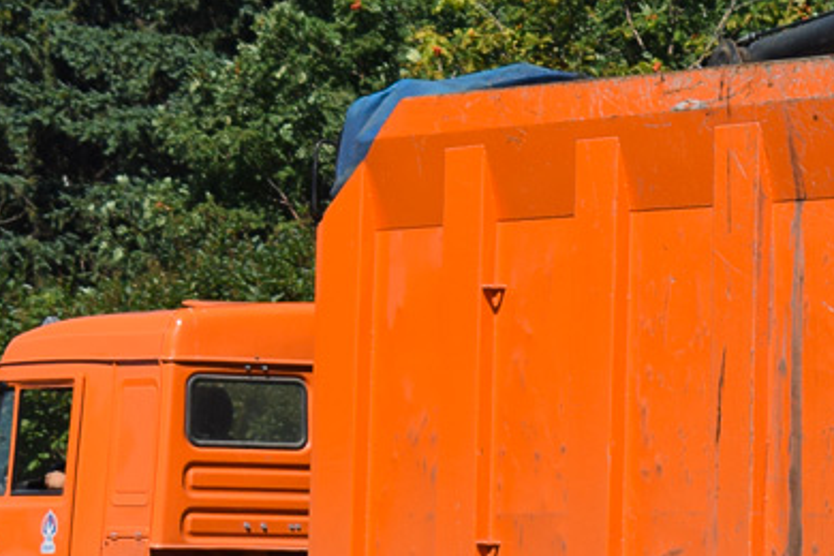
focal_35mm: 231
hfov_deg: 8.9
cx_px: 808
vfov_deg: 5.9
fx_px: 5351
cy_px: 336
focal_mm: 50
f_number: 7.1
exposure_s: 1/1250
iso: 200
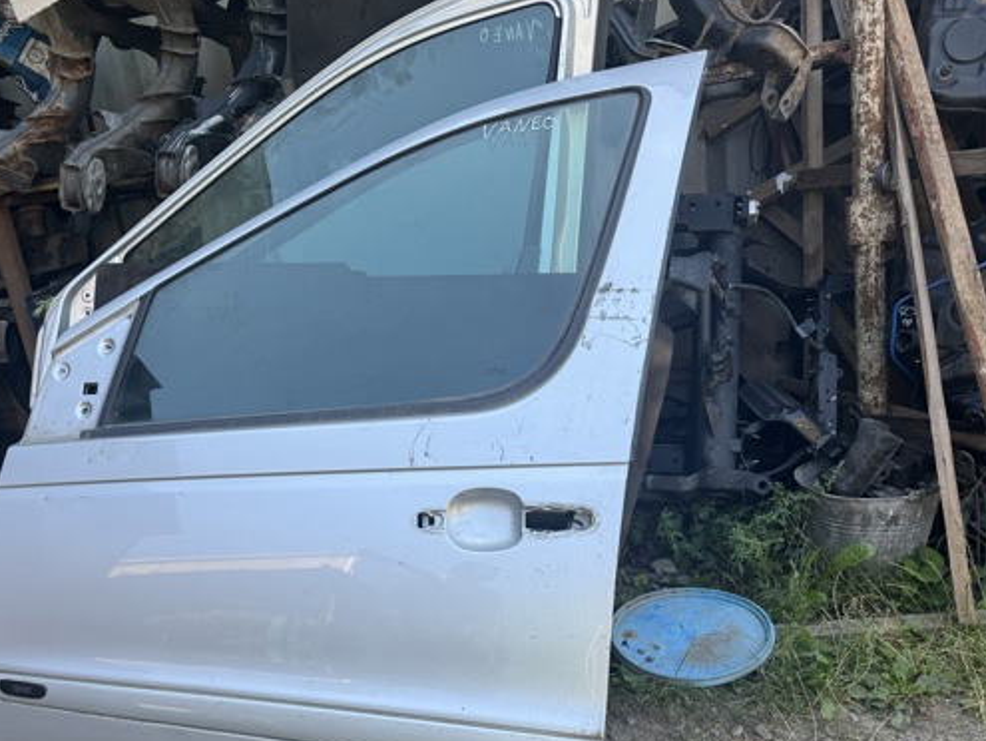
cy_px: 466
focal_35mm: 31
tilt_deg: -15.4
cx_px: 351
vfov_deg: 45.1
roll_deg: +11.5
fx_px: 884
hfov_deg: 57.4
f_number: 1.78
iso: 80
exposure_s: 1/658
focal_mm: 6.76
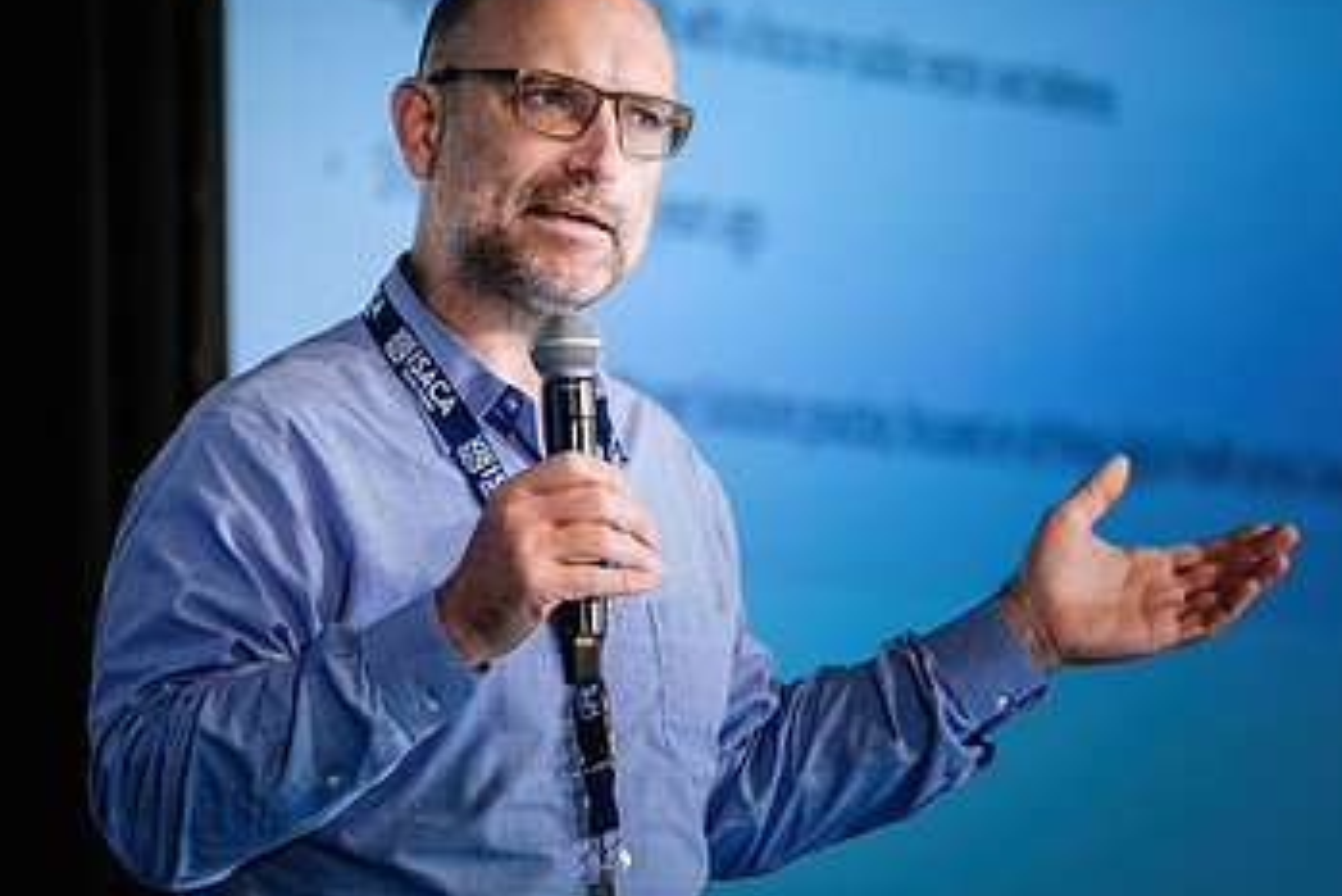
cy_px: 567
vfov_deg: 3.9
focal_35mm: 349
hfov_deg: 5.9
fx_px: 13015
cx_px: 731
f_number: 2.8
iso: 800
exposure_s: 1/80
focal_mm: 140
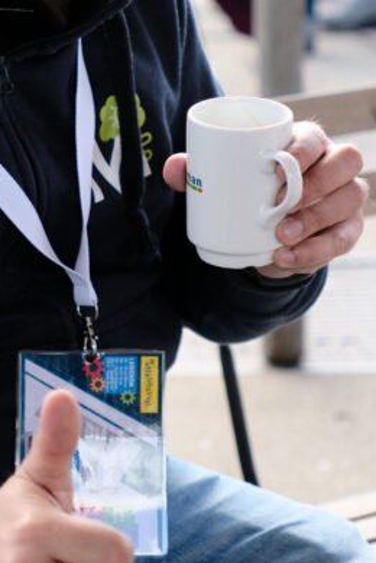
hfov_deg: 8.4
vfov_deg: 12.6
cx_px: -51
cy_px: 184
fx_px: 2549
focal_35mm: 163
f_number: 2.8
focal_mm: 41.1
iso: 1000
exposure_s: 1/1000
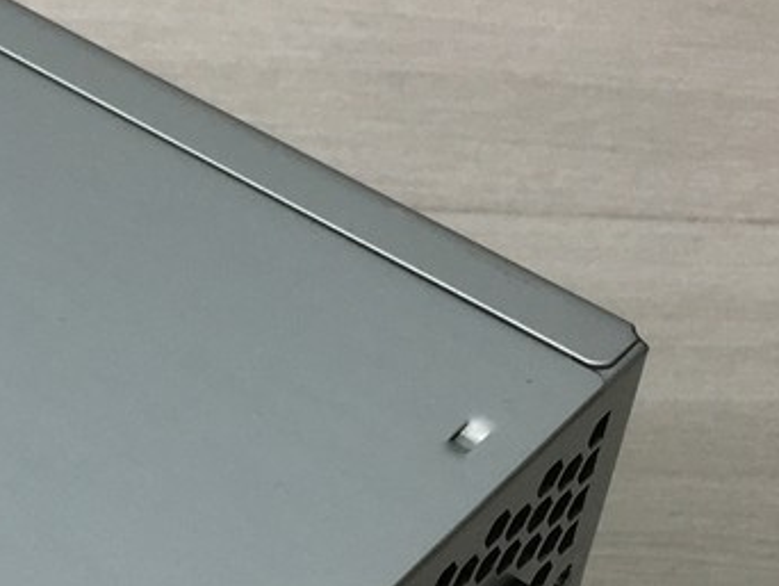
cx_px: -166
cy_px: 780
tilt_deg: -51.6
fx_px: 2747
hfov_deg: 15.5
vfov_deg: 11.8
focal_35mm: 122
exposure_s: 1/100
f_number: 2.2
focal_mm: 4.15
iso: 40
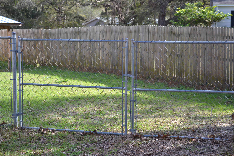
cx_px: 117
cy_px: 78
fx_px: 409
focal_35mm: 63
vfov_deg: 21.6
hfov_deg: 31.9
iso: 100
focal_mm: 42
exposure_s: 1/100
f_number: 5
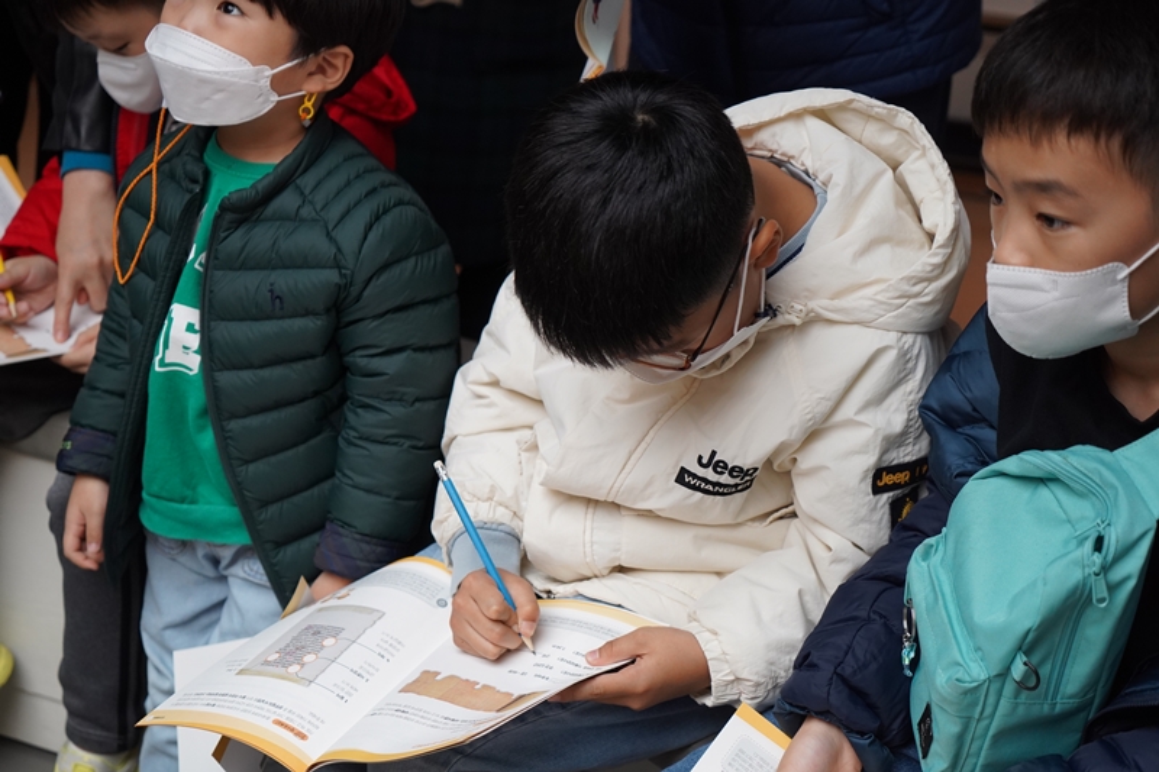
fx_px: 1706
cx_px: 580
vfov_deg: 25.5
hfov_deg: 37.5
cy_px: 386
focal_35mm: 53
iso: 2000
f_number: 4
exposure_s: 1/160
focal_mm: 53
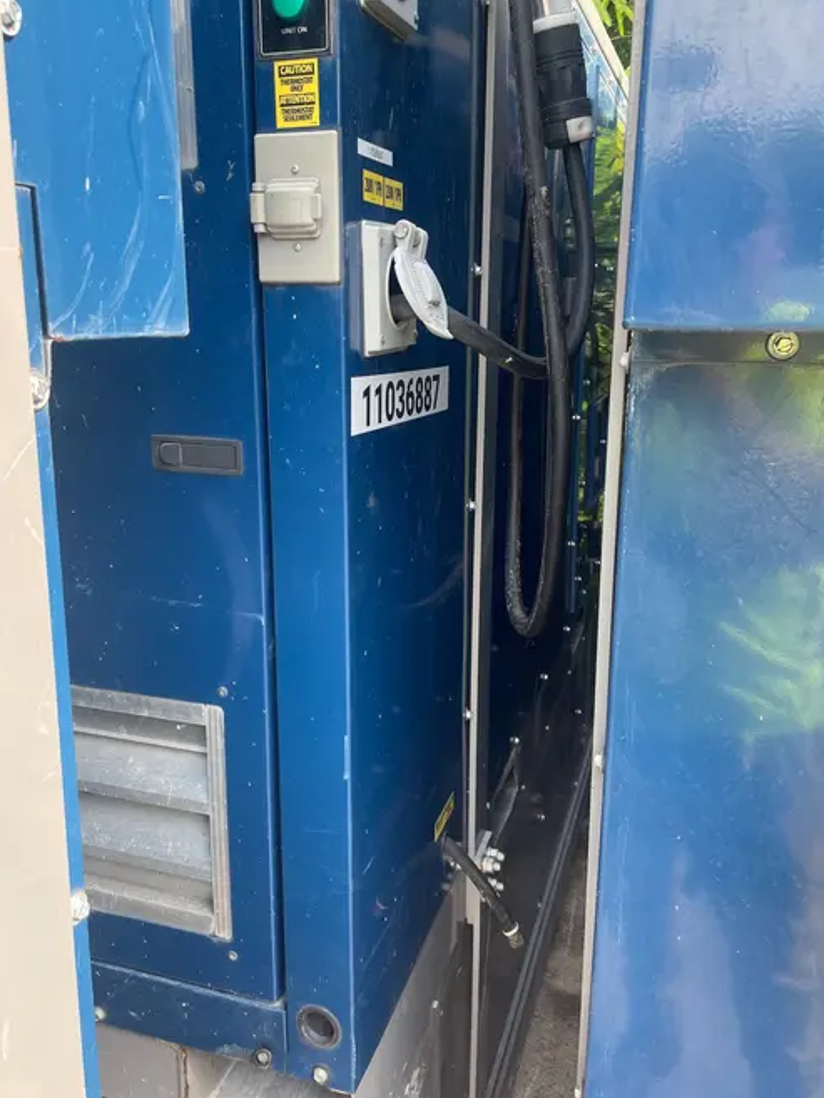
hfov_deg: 48.2
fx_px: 920
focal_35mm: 29
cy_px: 519
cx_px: 401
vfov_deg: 61.6
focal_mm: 4.2
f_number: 1.6
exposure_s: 1/145
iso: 32
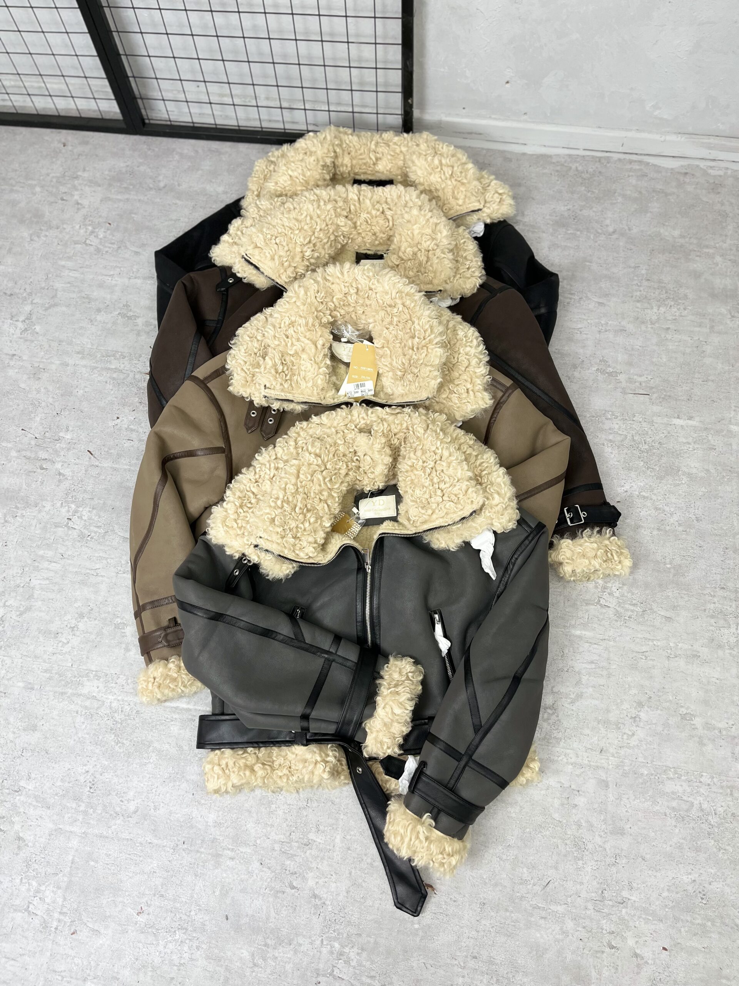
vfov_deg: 67.3
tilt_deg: -69.9
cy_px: 493
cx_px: 370
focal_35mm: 26
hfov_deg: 53.1
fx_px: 740
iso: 80
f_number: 1.6
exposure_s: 1/100
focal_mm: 5.1
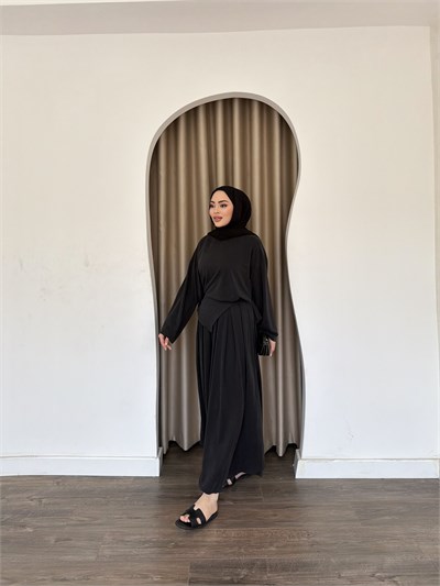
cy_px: 293
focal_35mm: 24
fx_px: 407
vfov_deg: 71.6
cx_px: 220
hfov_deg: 56.8
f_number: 1.78
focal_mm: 6.76
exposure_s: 1/1812
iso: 320
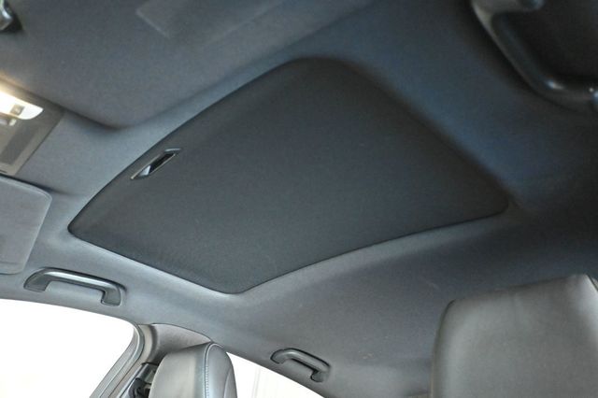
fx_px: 486
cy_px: 199
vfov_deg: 44.6
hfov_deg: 63.2
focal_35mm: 29
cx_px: 299
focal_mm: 19.5
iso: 12800
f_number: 3.8
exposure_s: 1/30
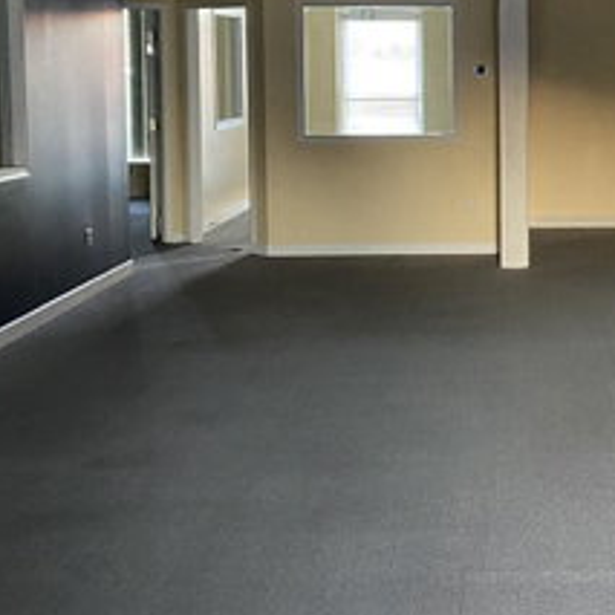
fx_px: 1387
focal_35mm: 69
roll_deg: +0.5
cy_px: 153
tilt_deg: -5.0
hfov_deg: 24.2
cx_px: 566
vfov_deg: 24.7
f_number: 1.8
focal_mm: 4.25
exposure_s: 1/33
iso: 640
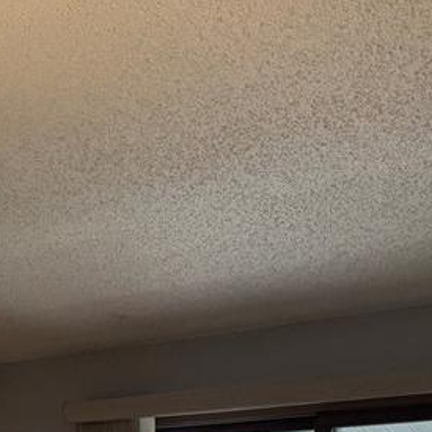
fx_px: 1115
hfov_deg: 21.0
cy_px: 526
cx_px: -19
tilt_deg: +1.0
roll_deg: +0.2
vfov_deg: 20.4
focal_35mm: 79
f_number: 1.78
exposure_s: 1/120
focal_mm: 6.76
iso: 80
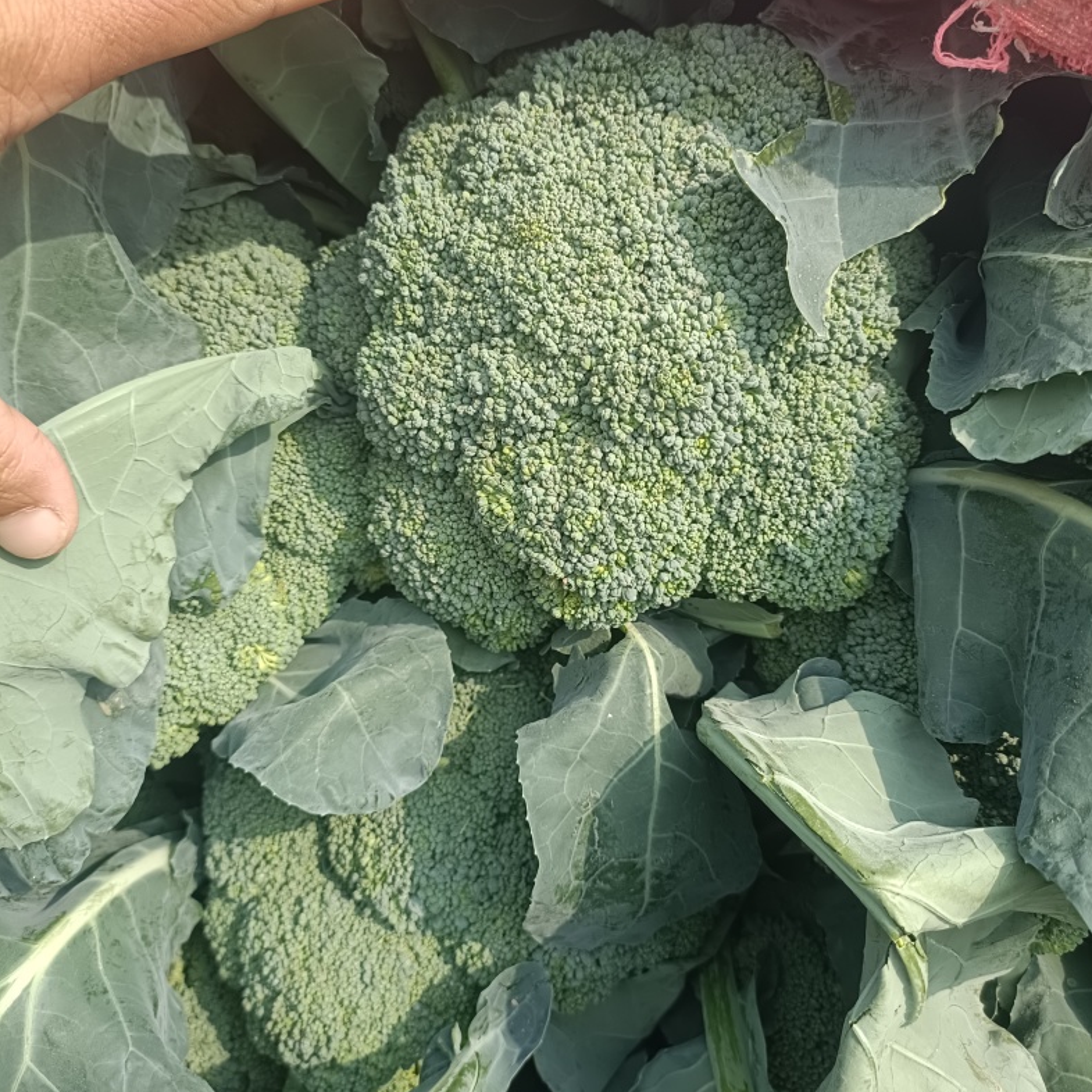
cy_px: 511
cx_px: 554
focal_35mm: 30
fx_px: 1071
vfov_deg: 54.0
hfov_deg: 54.0
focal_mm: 4.75
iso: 100
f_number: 1.79
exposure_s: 1/315
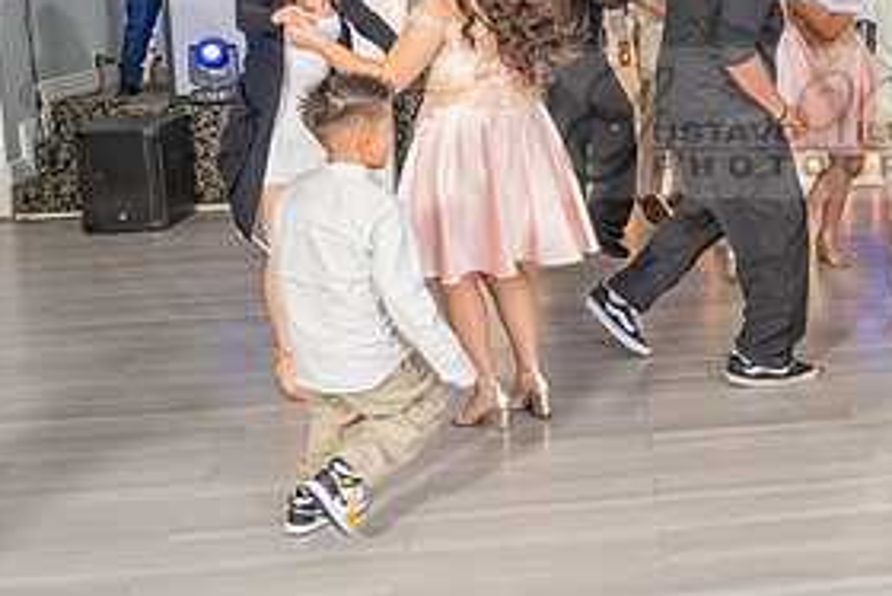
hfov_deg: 32.6
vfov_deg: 23.1
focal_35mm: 58
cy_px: 123
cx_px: 812
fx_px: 1438
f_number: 3.5
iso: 500
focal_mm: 28
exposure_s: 1/160
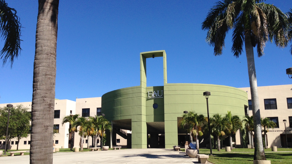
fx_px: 279
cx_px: 146
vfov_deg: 32.8
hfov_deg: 55.3
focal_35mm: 36
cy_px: 93
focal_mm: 4.12
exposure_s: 1/1869
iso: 50
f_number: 2.4
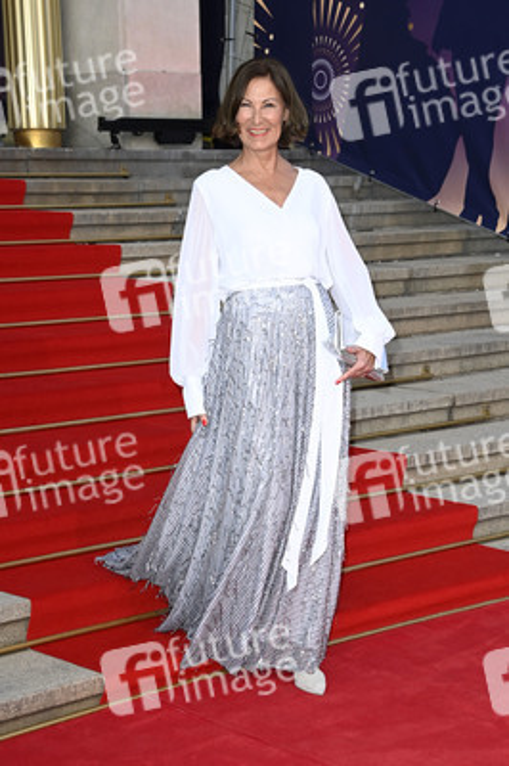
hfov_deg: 20.0
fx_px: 1445
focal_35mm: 68
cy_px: 383
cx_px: 254
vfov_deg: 29.7
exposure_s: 1/200
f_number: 6.3
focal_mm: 68
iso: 1600
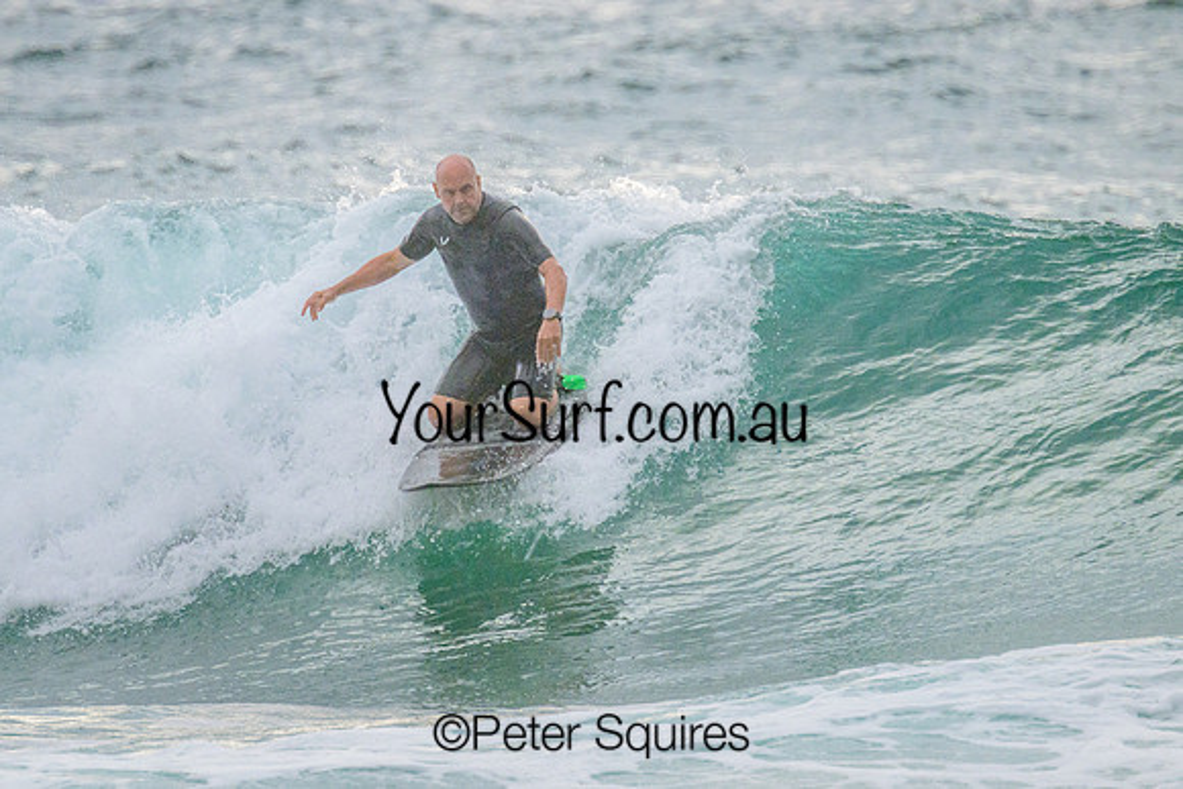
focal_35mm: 1101
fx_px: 36175
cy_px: 282
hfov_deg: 1.9
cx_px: 479
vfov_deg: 1.3
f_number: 11
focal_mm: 800
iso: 1400
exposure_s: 1/2000
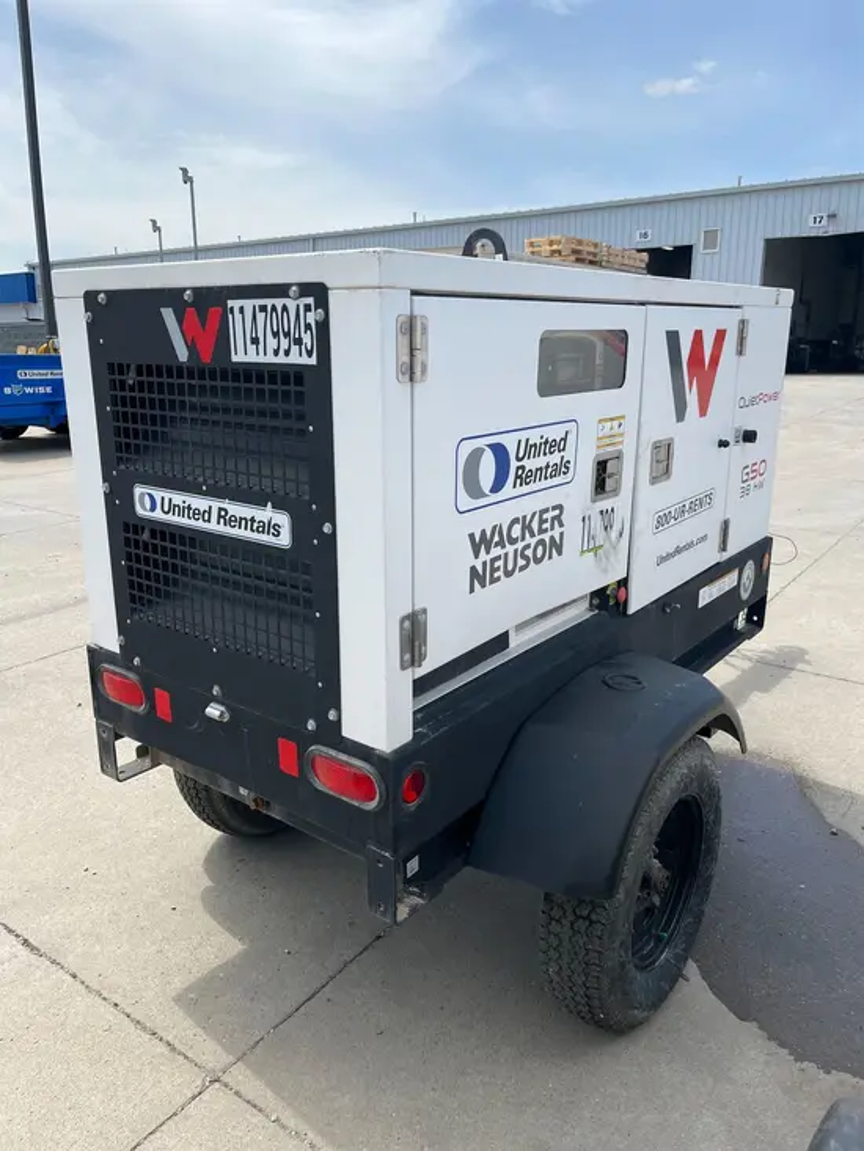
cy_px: 576
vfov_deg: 67.3
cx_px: 432
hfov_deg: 53.1
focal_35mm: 26
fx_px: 865
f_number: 1.6
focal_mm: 5.1
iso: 50
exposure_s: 1/3215
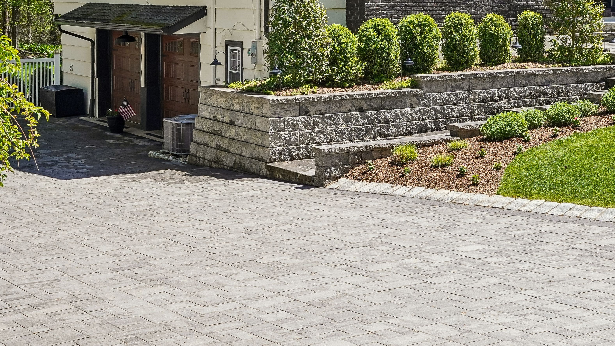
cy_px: -21
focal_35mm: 70
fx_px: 1142
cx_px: 452
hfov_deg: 29.7
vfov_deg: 16.8
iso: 400
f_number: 7.1
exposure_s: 1/400
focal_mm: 35
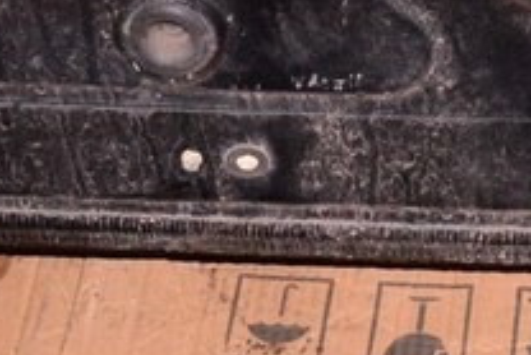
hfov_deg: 8.9
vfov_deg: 5.9
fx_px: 3372
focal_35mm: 228
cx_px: 534
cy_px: -303
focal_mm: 31
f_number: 8
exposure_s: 1/200
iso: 1600
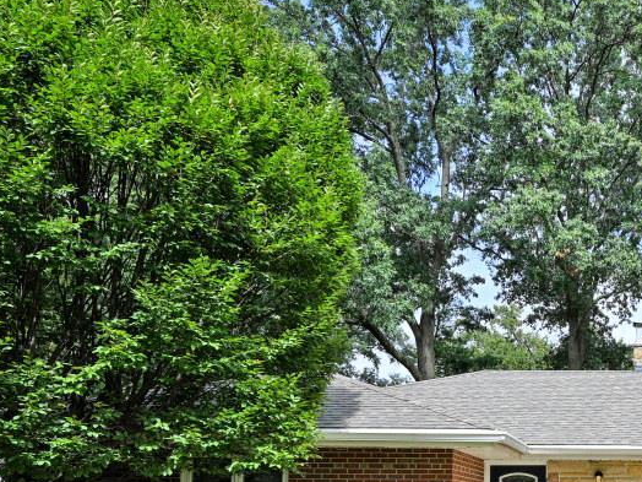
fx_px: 816
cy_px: 481
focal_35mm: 44
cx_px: 658
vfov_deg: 30.6
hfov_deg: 37.8
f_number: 6.3
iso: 100
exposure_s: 1/320
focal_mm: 16
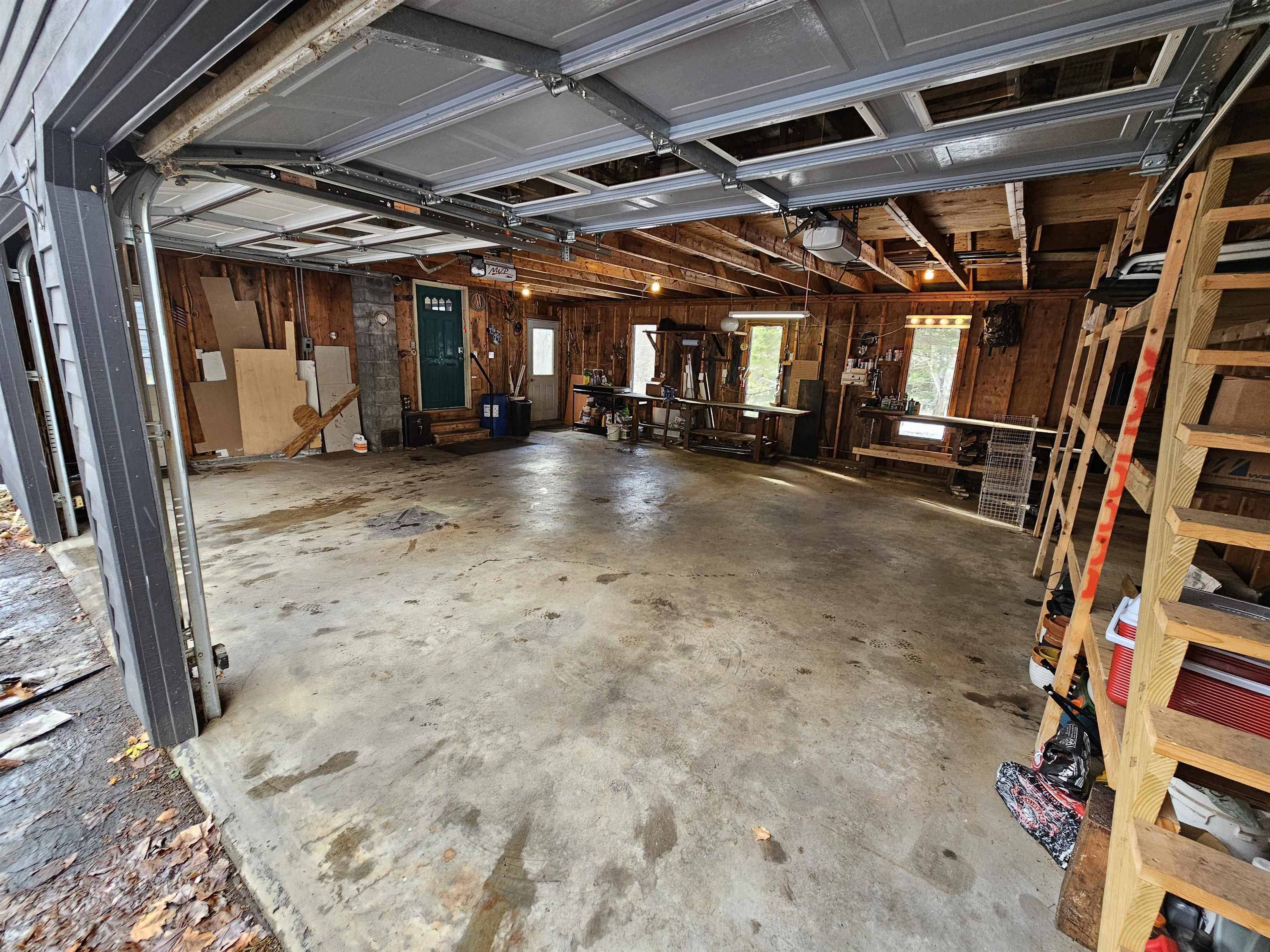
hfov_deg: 106.2
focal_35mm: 13
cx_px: 635
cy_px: 476
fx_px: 477
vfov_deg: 89.9
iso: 64
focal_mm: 2.2
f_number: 2.2
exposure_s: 1/60
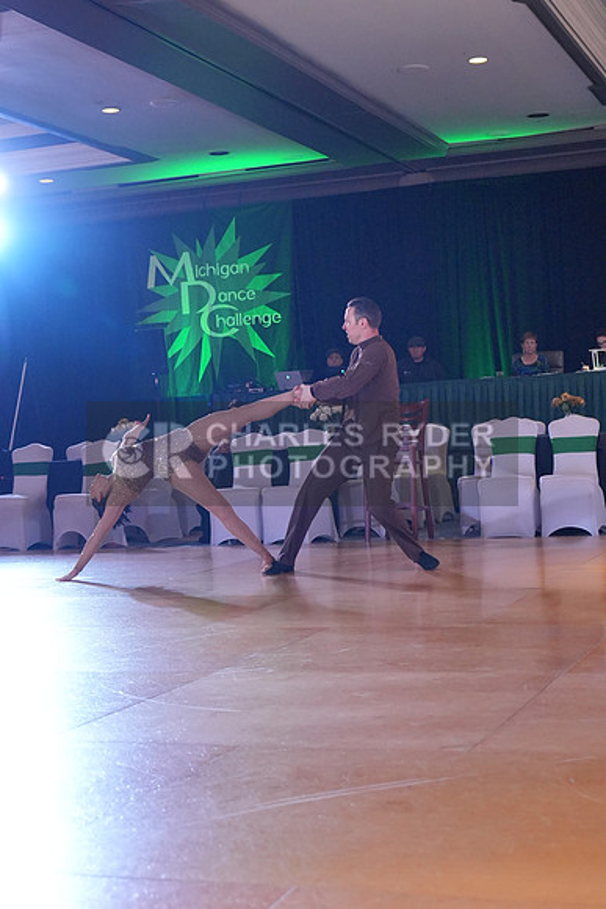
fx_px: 1514
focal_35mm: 60
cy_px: 454
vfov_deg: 33.4
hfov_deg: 22.6
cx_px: 303
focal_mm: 40
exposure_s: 1/400
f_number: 4
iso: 3200
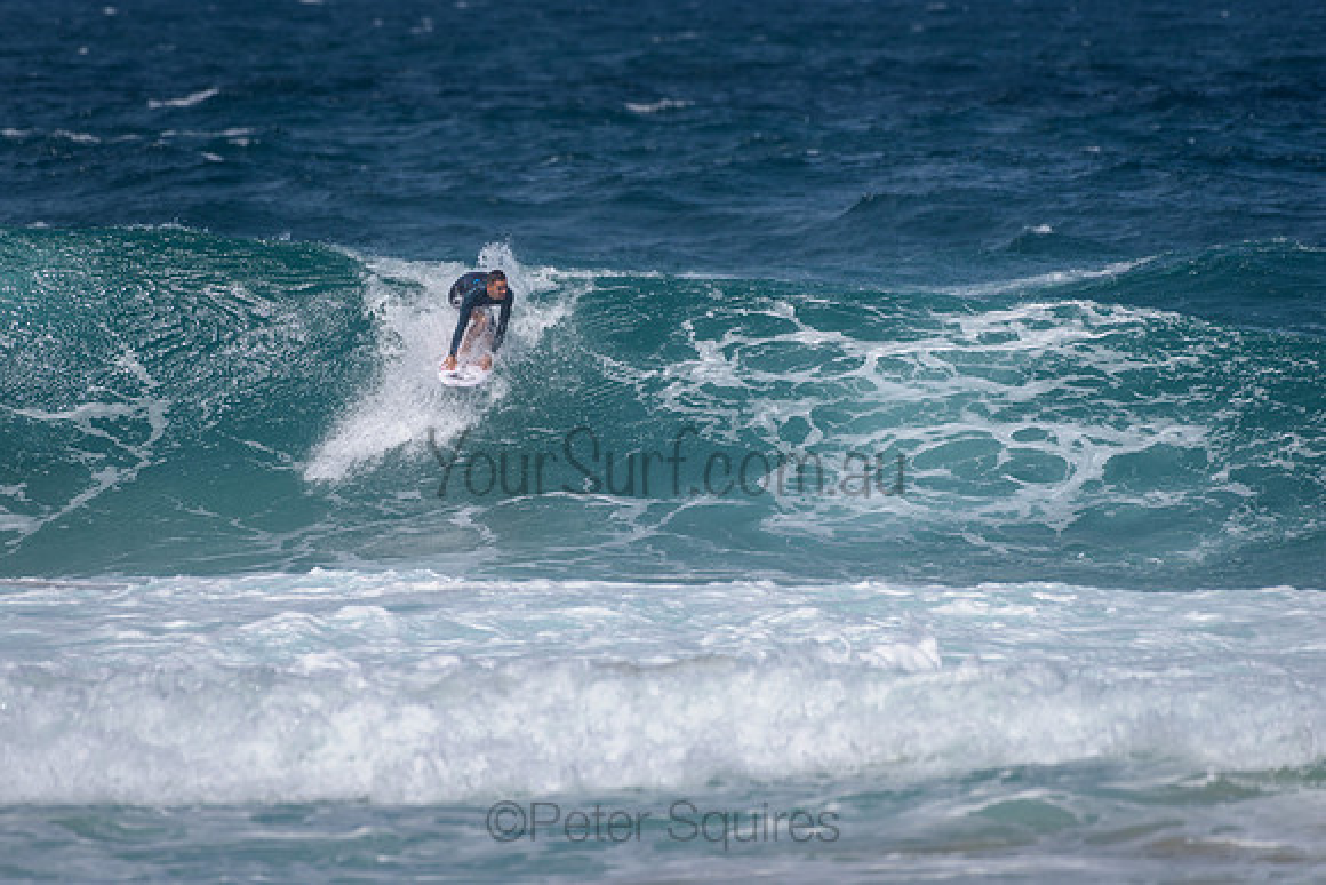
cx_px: 543
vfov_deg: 2.2
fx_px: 22596
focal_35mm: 613
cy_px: 379
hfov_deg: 3.4
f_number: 5.6
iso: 72
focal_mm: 500
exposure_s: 1/2000
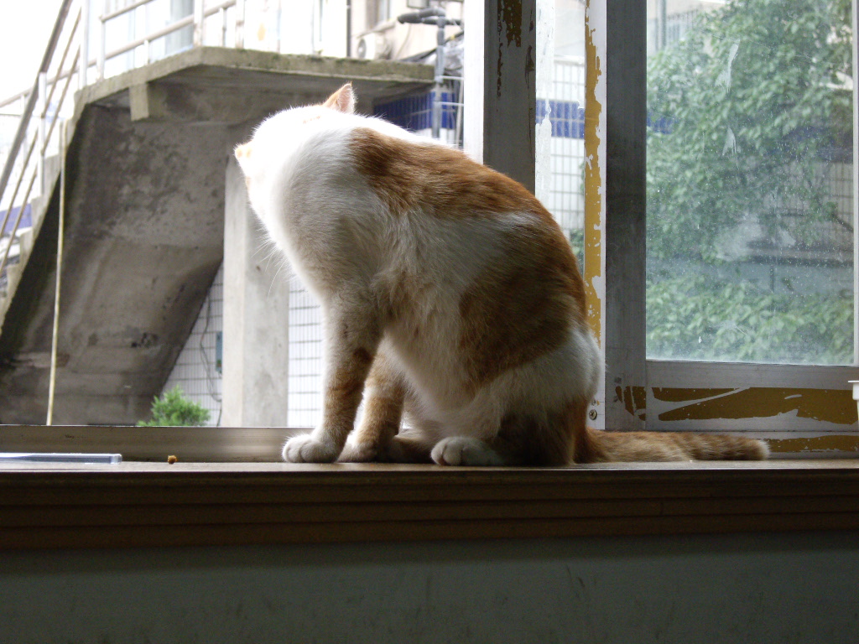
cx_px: 430
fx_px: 2283
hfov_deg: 21.3
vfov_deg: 16.1
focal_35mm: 92
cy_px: 322
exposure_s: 1/125
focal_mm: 19.4
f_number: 4.8
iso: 400
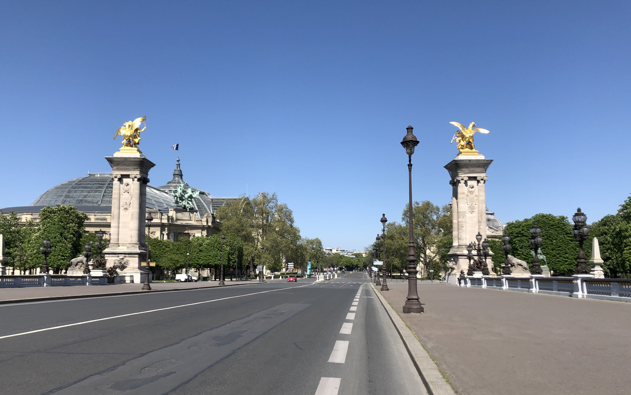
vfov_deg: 41.8
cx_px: 315
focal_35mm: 30
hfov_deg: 62.9
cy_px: 223
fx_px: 516
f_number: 1.8
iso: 20
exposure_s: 1/2288
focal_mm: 4
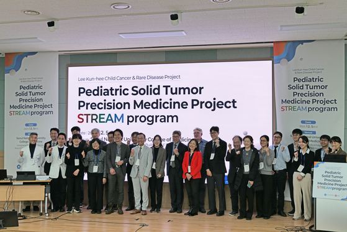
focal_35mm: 43
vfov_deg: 31.2
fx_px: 415
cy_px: 116
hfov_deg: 45.4
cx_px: 174
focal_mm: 43
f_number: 4
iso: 320
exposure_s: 1/60
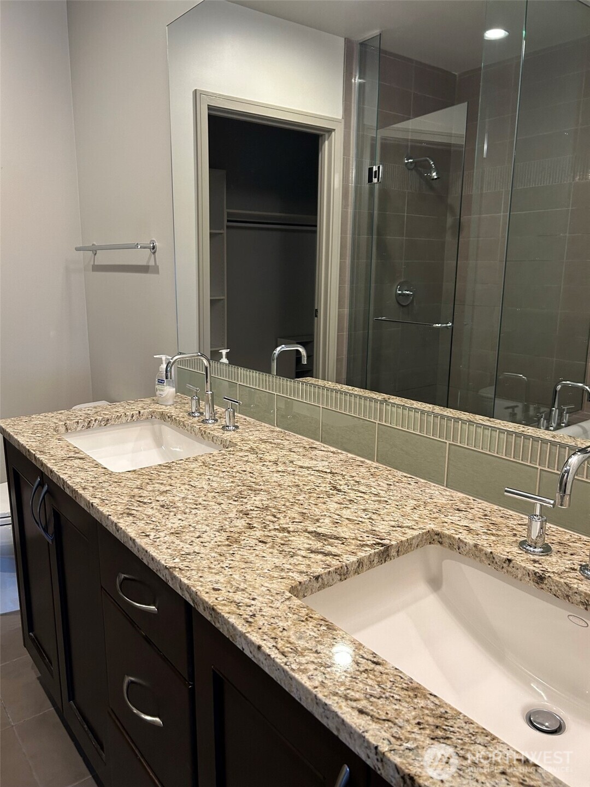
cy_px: 394
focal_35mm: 26
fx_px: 591
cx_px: 295
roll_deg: +0.1
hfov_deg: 53.1
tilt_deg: -10.8
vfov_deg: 67.3
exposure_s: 1/60
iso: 125
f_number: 1.5
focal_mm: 5.7
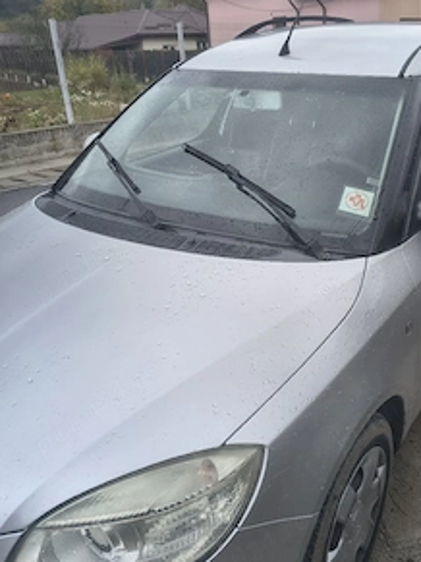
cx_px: 286
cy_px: 280
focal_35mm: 33
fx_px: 536
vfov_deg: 55.4
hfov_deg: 42.3
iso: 101
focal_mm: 5.56
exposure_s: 1/435
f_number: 1.8
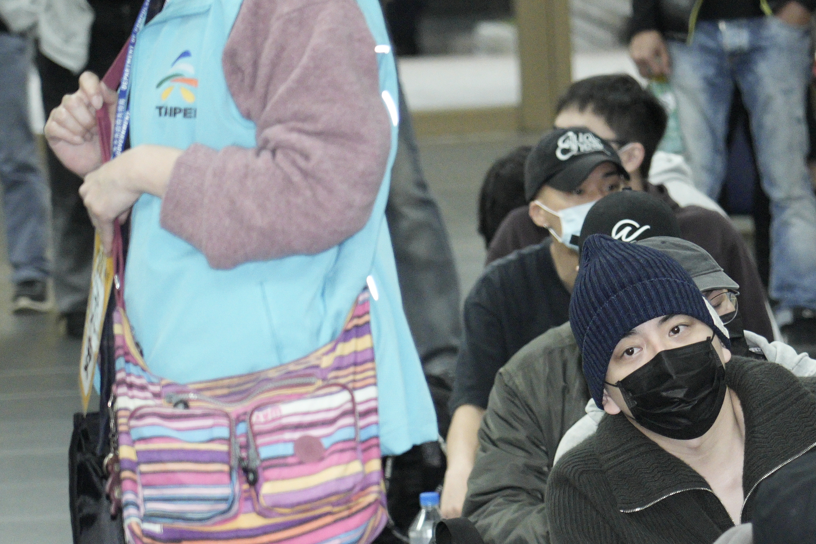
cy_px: 378
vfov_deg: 5.8
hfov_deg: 8.7
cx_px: 734
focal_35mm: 236
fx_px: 5349
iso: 6400
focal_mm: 105
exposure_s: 1/200
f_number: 4
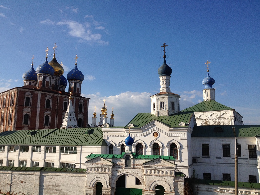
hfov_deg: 52.6
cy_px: 98
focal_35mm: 35
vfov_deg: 40.7
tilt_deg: +9.0
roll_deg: -0.8
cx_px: 130
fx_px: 263
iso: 50
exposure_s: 1/2762
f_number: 2.4
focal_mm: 4.28
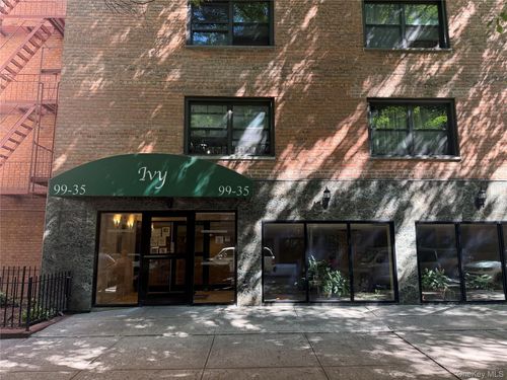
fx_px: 352
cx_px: 254
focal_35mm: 24
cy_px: 190
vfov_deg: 56.8
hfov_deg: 71.6
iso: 125
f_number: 1.78
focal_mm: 6.76
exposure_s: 1/238
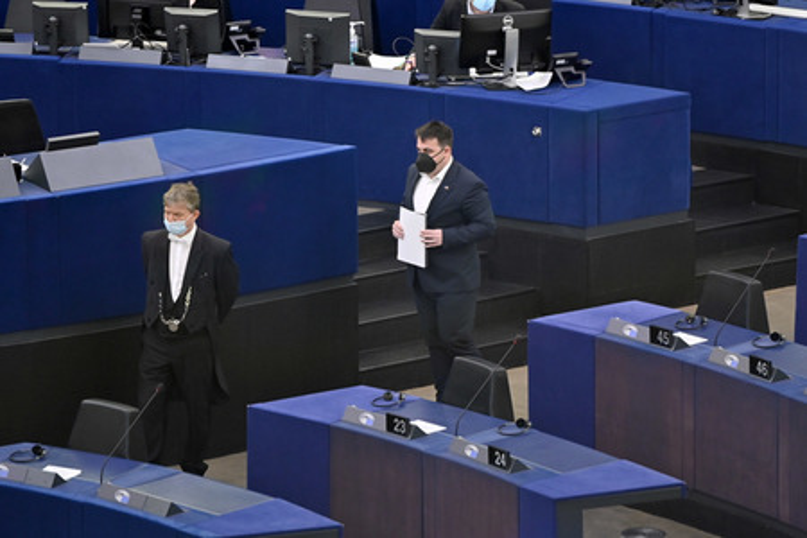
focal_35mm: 200
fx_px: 4483
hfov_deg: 10.3
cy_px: 269
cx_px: 404
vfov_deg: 6.9
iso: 1000
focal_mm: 200
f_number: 2.8
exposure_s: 1/320
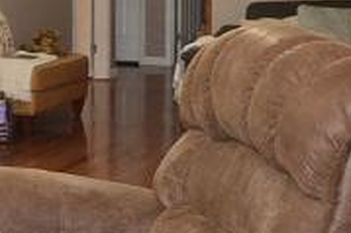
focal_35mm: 116
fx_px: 1130
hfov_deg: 17.0
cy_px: 71
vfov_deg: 11.8
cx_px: -43
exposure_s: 1/60
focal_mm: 20
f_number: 3.8
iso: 720
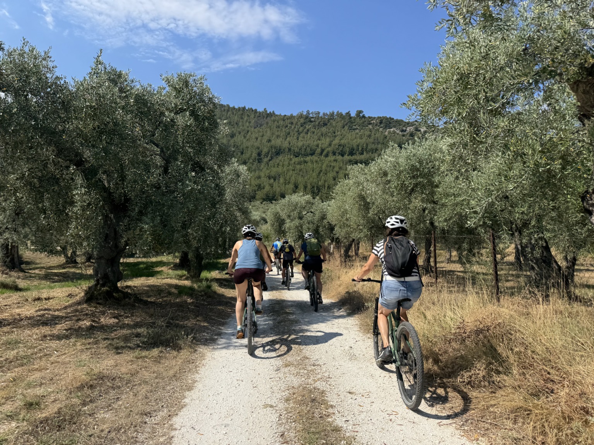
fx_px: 412
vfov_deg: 56.8
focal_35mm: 24
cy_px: 222
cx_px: 297
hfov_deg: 71.6
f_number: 1.78
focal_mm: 6.76
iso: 80
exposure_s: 1/7092
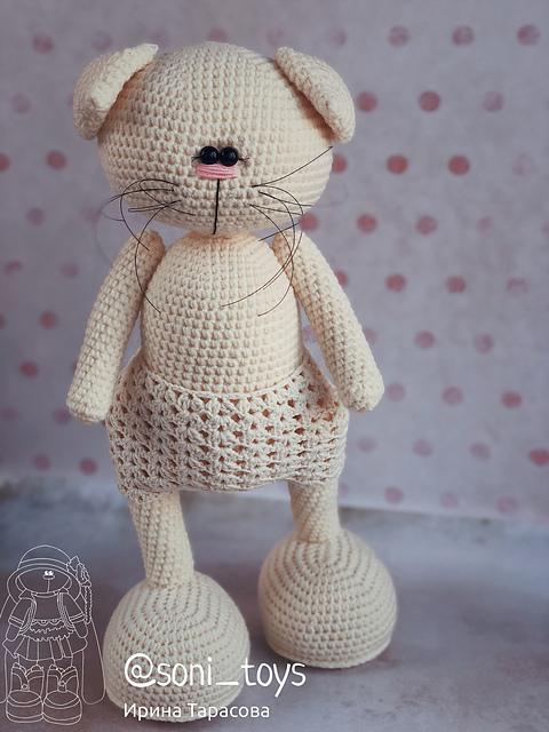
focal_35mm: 52
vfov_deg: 36.8
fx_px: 1100
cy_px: 366
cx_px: 274
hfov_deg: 28.0
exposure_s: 1/60
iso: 40
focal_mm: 6
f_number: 2.4
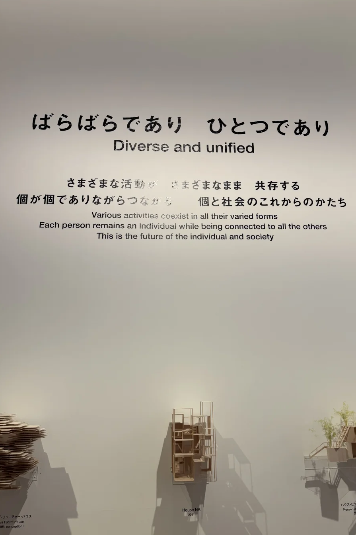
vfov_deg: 63.7
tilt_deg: +16.2
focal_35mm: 29
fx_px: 430
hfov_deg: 44.9
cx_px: 185
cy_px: 268
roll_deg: +0.9
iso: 80
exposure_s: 1/50
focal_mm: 5.96
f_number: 1.6
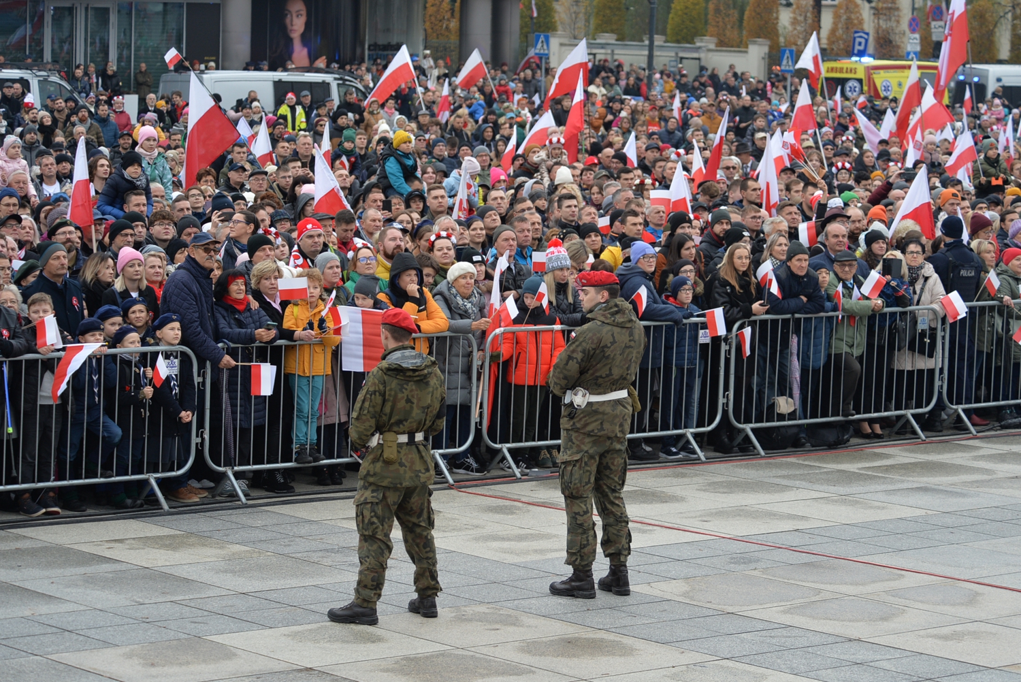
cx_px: 510
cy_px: 341
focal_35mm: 110
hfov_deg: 18.6
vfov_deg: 12.5
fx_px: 3121
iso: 500
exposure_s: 1/320
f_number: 5.6
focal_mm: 110
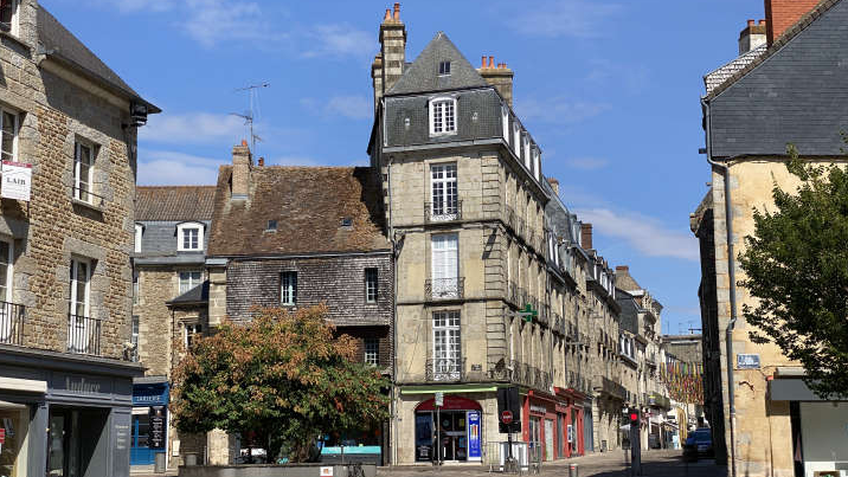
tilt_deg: +10.3
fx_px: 1282
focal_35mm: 57
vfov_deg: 21.1
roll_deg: +0.4
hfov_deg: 36.6
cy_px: 256
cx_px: 423
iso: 20
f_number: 2
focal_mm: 6
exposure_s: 1/1776
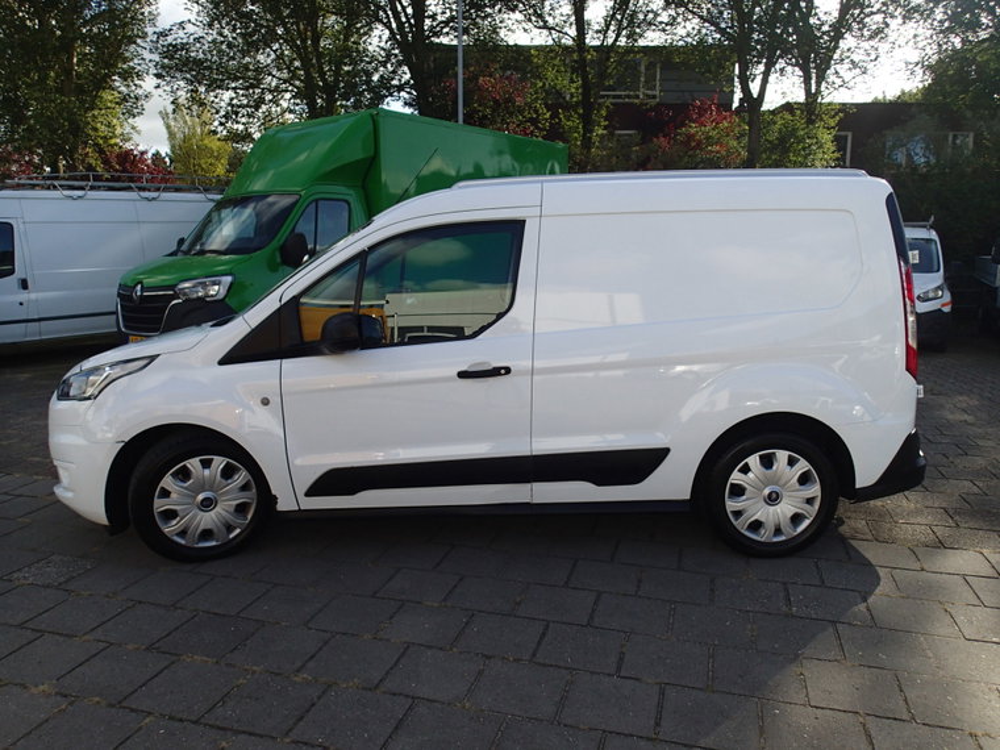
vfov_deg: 54.9
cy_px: 375
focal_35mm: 25
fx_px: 722
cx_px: 500
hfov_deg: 69.4
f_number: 2.8
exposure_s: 1/1000
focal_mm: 4.5
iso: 100
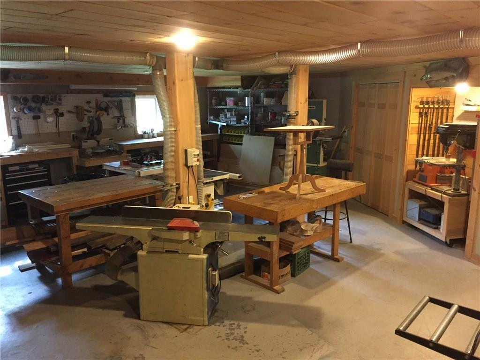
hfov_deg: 61.7
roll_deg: +1.4
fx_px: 402
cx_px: 240
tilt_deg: -12.0
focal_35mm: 29
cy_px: 180
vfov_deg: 48.2
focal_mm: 4.15
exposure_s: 1/15
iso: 250
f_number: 2.2
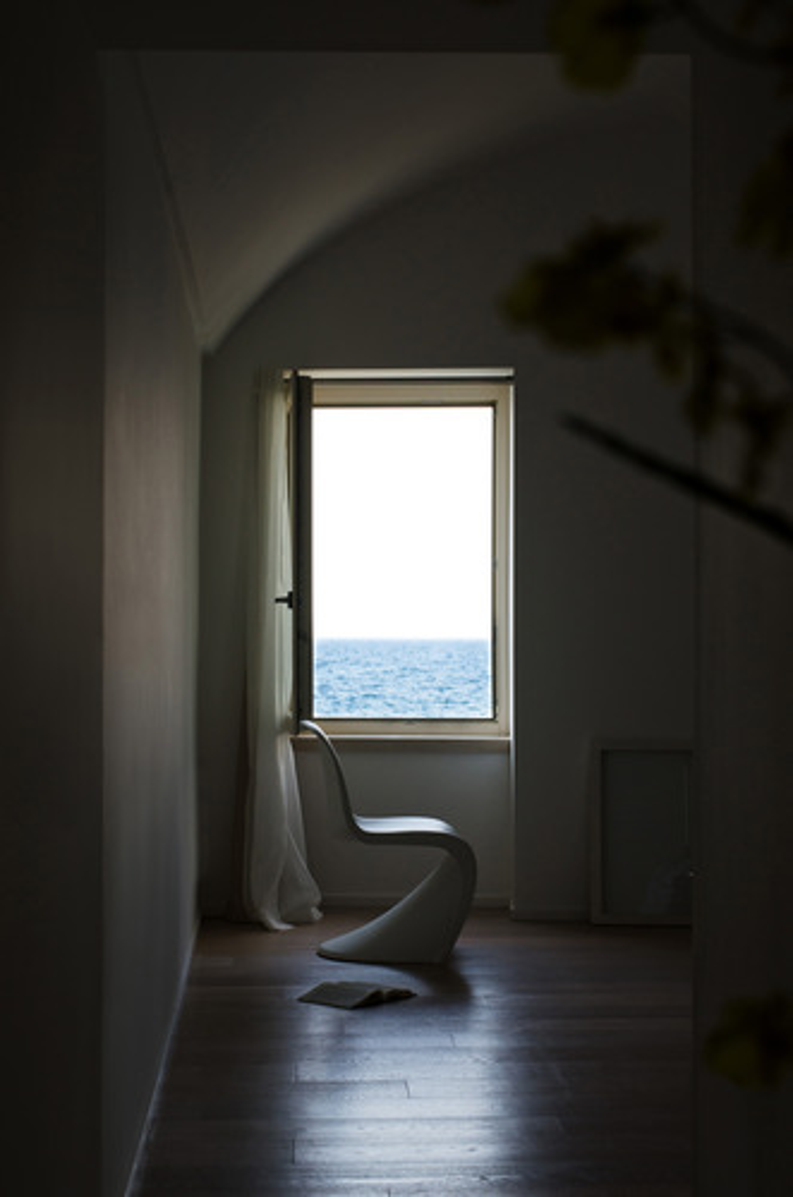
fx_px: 1992
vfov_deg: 33.5
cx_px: 396
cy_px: 598
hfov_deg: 22.5
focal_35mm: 60
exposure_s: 1/80
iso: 100
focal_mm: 40
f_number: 6.3
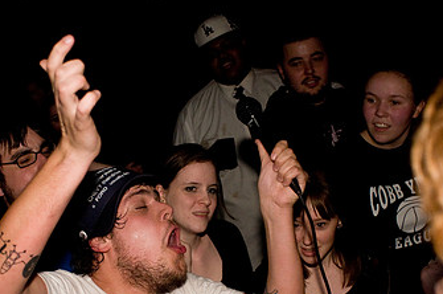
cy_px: 218
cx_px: 148
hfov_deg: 37.8
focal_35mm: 52
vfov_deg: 25.6
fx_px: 639
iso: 1600
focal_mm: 20
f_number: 2.8
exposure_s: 1/250
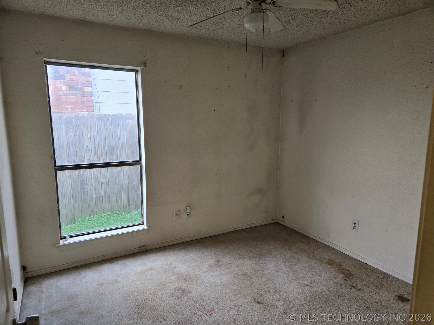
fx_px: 288
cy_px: 162
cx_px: 217
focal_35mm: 23
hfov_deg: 73.9
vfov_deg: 58.9
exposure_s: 1/120
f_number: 1.8
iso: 100
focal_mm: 5.4
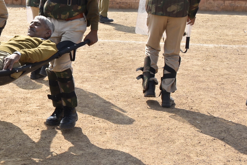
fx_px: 583
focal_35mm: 85
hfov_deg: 22.0
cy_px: 29
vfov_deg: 16.0
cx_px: -54
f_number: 7.1
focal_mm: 20
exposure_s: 1/250
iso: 125
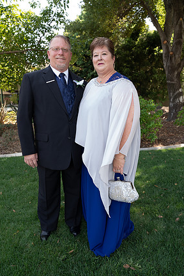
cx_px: 91
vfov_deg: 71.5
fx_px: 192
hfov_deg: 51.3
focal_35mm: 25
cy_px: 141
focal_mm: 24
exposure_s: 1/125
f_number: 4.5
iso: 400
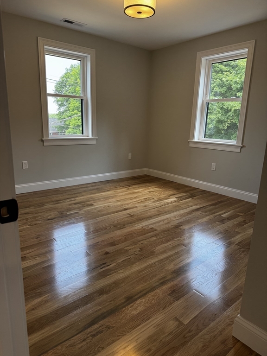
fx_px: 247
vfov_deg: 71.6
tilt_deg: -14.2
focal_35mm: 24
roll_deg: -1.5
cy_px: 178
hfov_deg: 56.8
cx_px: 134
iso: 80
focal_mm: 6.76
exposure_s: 1/120
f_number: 1.78
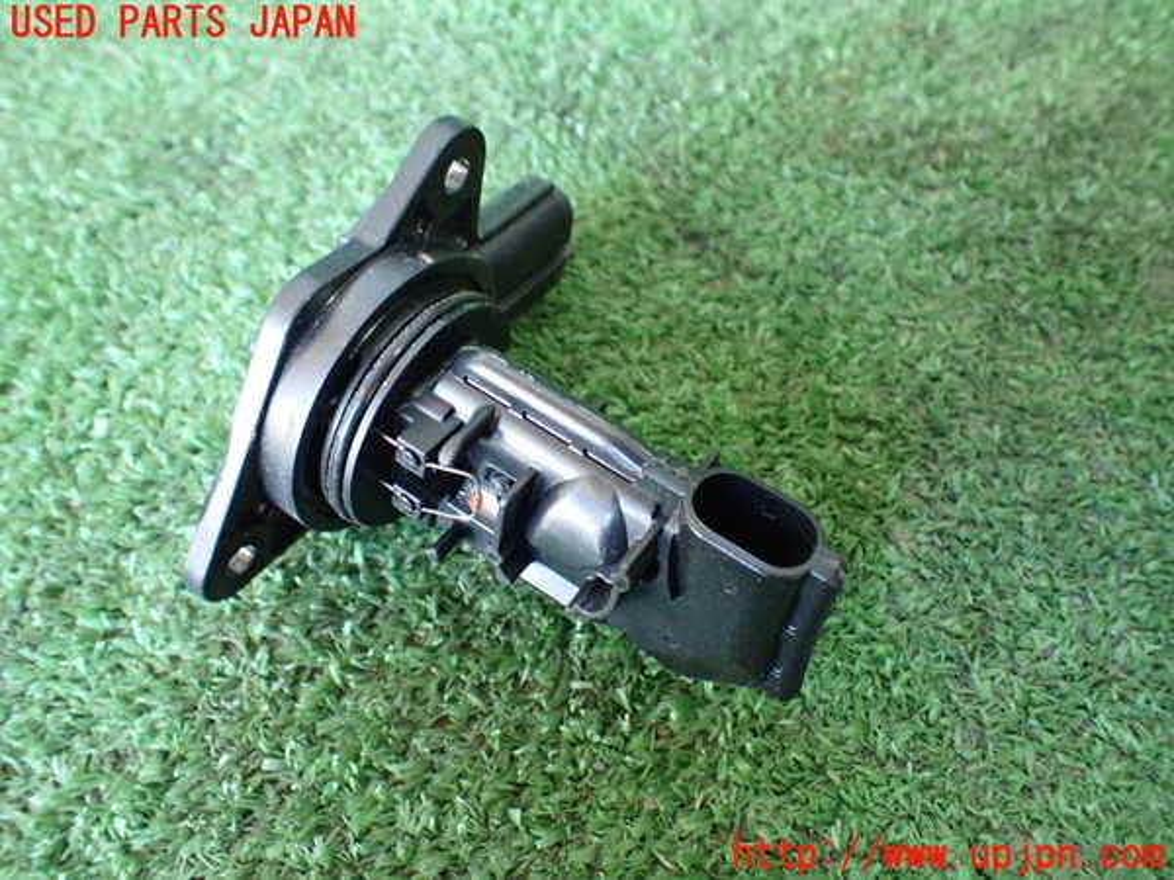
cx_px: 587
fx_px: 1017
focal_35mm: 30
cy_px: 440
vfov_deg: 46.8
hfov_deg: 60.0
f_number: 2.3
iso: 800
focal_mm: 5.4
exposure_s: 1/50
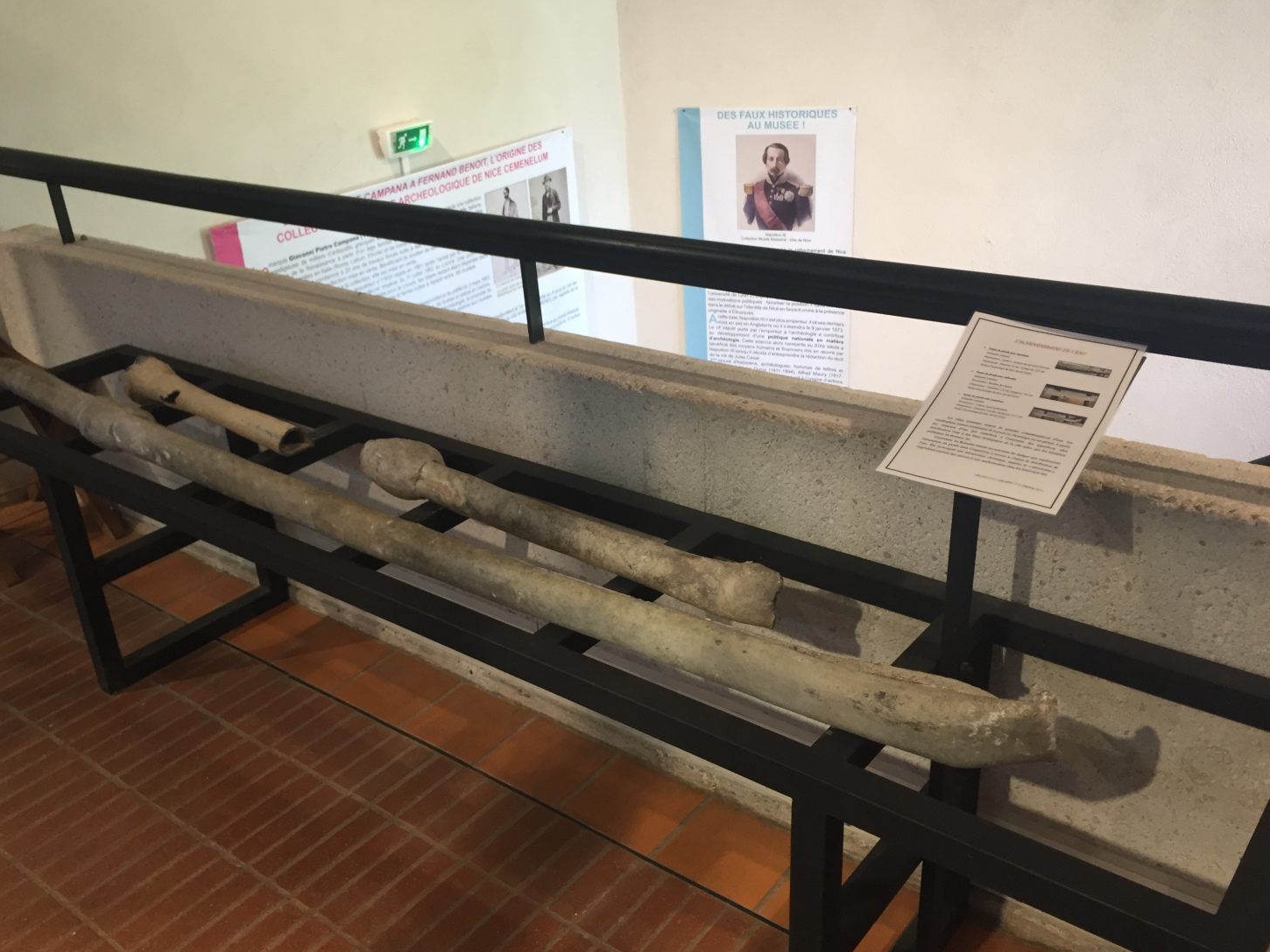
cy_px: 489
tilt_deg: -25.9
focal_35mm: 32
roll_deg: +5.9
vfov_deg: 44.2
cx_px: 574
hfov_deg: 56.7
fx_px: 1174
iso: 100
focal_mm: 4.15
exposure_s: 1/33
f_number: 2.2
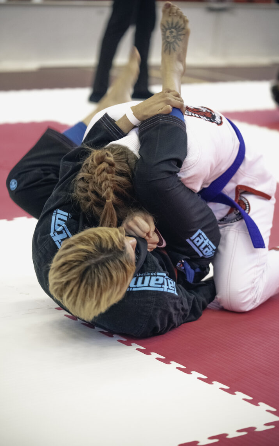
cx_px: 140
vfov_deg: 20.0
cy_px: 221
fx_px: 1265
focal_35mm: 104
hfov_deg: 12.6
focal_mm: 101
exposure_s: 1/160
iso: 6400
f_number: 2.8
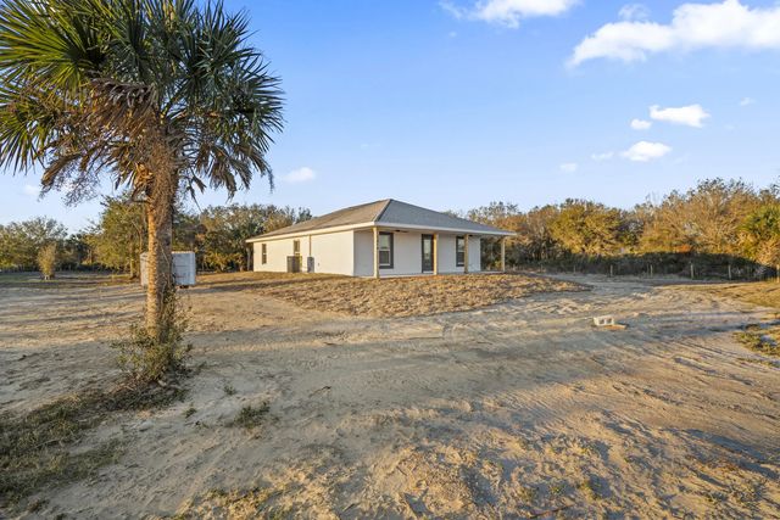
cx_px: 390
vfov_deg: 73.8
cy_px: 260
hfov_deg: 96.7
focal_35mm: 16
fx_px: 347
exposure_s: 1/100
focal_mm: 16
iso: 100
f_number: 4
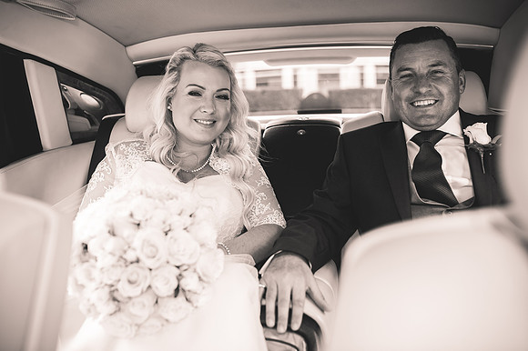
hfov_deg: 54.5
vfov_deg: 37.8
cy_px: 176
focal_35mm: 35
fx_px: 513
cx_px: 264
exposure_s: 1/125
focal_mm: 35
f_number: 2.8
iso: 200
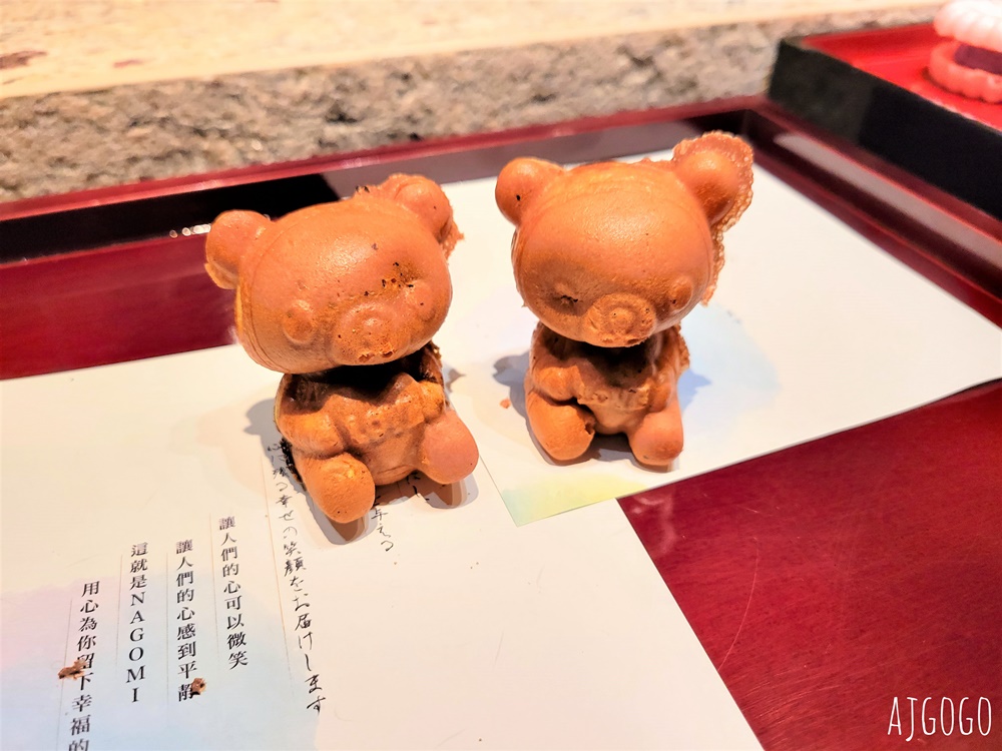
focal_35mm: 26
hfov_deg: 67.3
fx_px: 753
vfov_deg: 53.1
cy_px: 376
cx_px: 501
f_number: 1.8
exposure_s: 1/120
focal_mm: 5.4
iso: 320
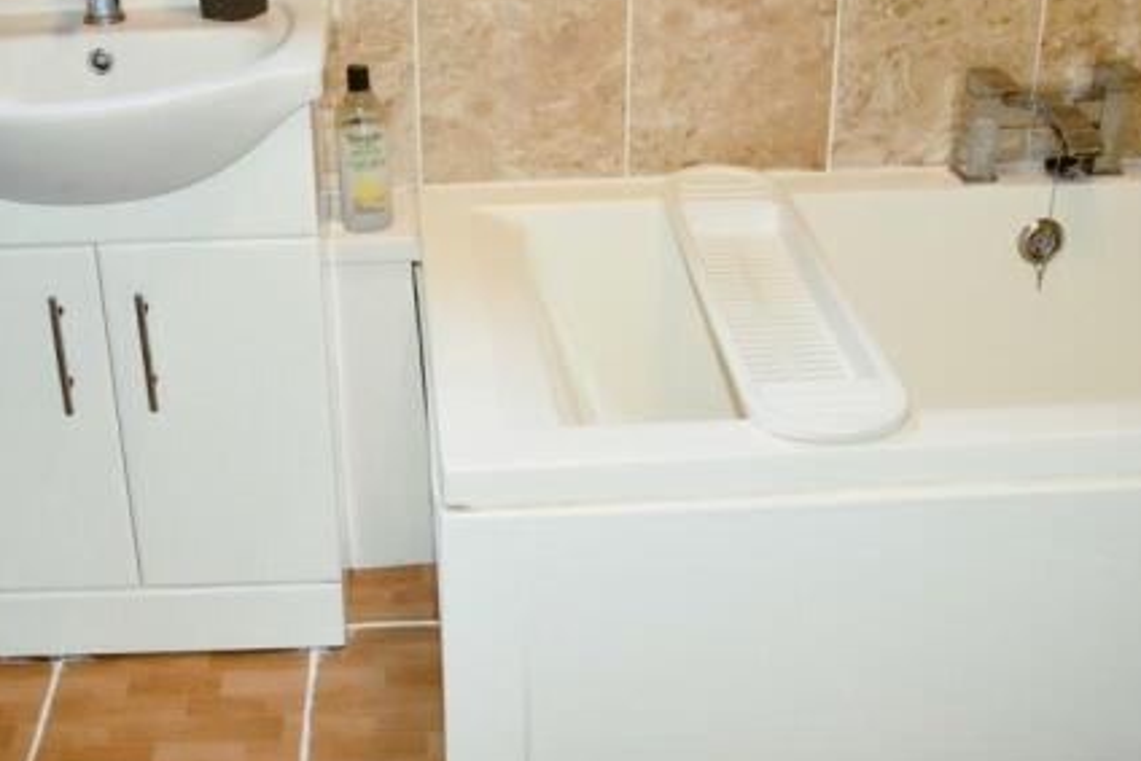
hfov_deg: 38.6
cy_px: 200
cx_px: 427
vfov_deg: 26.2
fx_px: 1617
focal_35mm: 51
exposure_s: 1/160
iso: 800
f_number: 3.5
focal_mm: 22
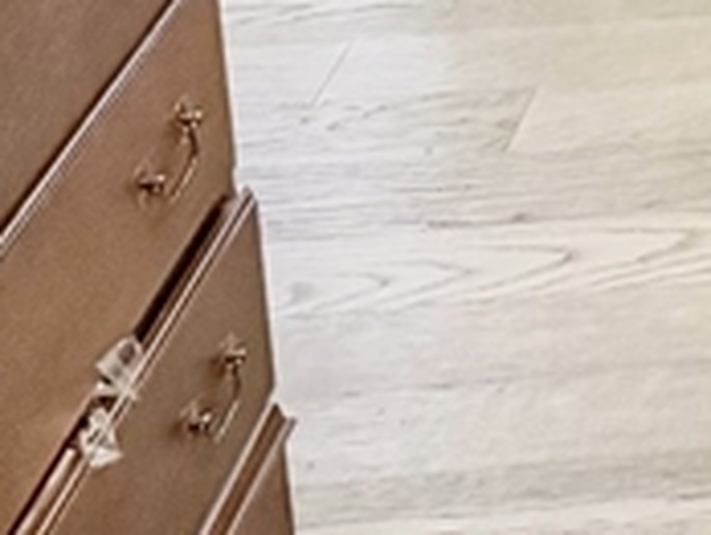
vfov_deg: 9.5
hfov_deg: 10.5
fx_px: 2900
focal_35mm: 141
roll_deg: -0.8
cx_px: 2035
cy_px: -694
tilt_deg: -12.6
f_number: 1.78
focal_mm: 6.76
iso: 500
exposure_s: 1/60
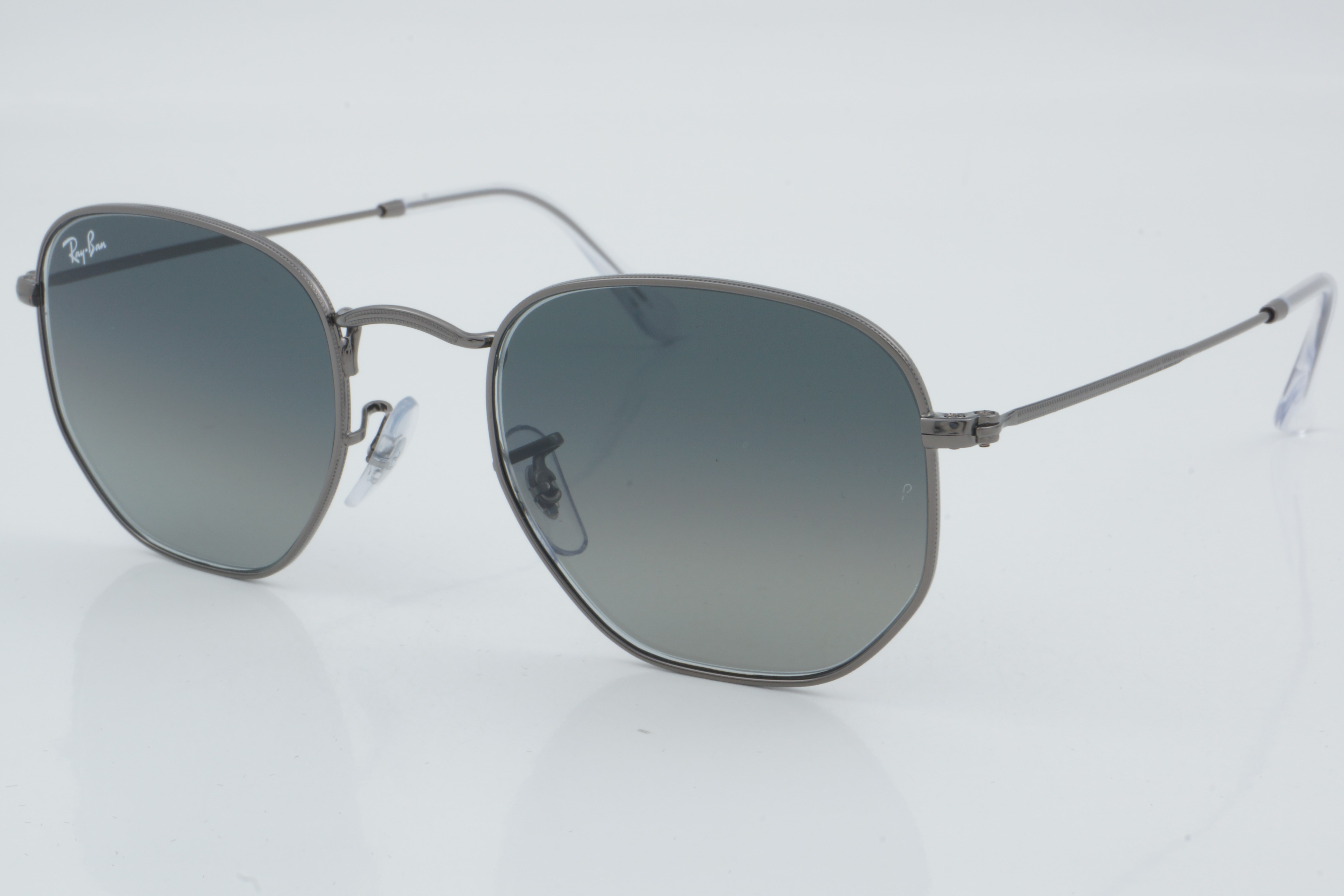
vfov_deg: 18.2
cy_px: 448
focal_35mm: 75
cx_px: 672
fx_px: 2800
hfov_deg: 27.0
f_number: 29
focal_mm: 50
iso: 100
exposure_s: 1/4
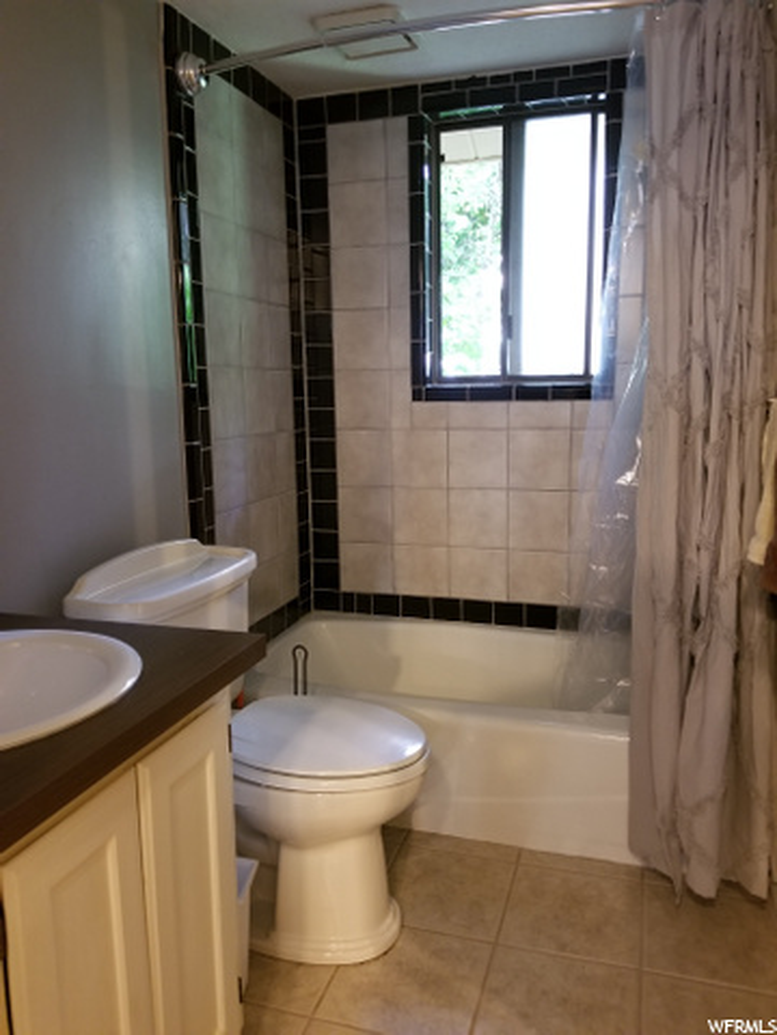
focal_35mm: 26
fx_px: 778
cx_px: 388
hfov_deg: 53.1
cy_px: 518
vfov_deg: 67.3
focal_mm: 4.25
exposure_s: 1/13
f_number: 1.7
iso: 250
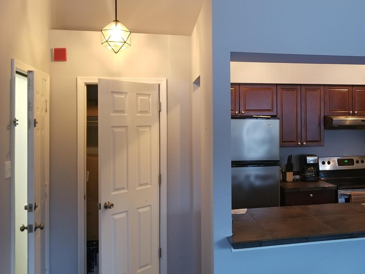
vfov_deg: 37.7
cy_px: 125
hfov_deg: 47.5
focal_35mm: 38
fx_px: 401
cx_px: 266
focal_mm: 4.25
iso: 200
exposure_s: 1/10
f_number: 1.7
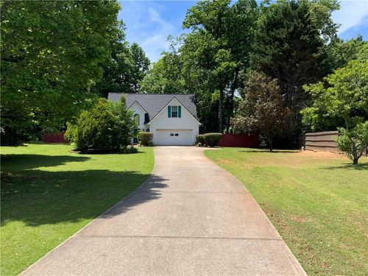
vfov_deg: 48.2
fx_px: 308
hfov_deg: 61.7
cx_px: 184
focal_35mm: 29
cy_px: 138
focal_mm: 3
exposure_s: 1/1076
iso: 16
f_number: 1.8
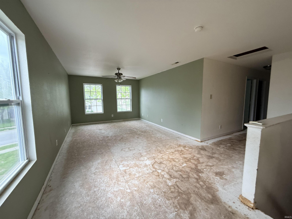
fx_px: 118
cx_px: 146
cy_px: 110
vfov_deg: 85.7
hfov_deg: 102.1
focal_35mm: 14
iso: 80
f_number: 2.2
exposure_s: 1/99
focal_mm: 2.22
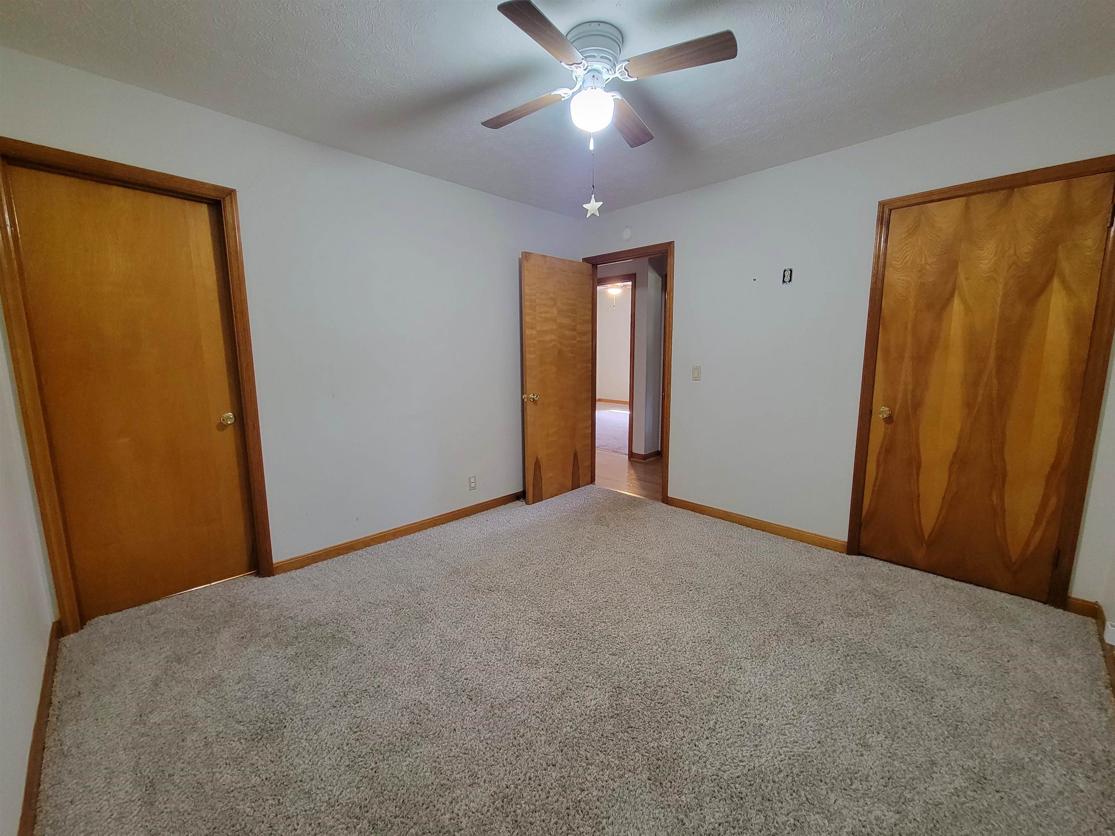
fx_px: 419
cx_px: 558
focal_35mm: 13
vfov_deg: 89.9
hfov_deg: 106.2
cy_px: 418
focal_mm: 2.2
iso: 500
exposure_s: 1/30
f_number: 2.2
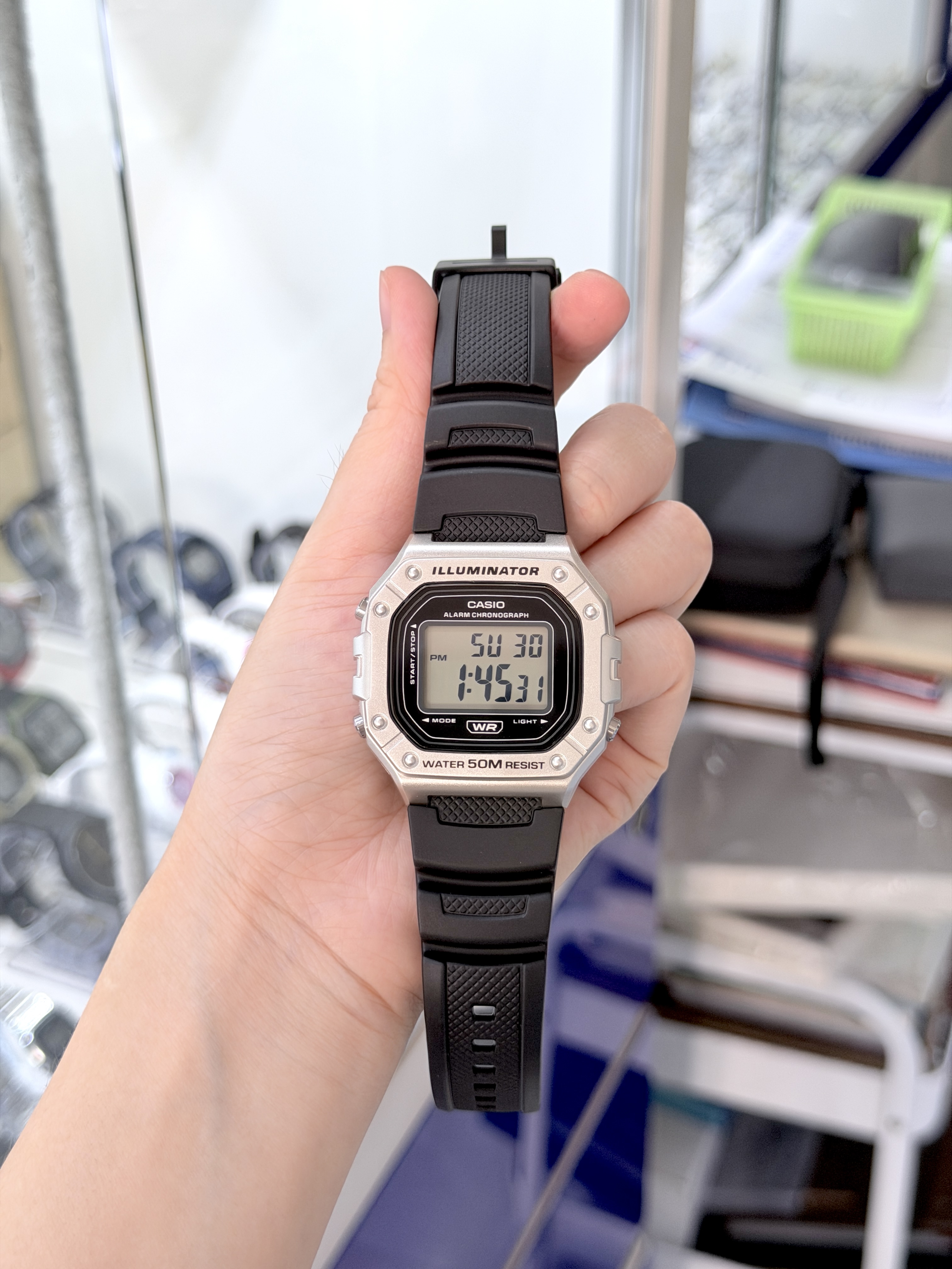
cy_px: 634
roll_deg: +1.7
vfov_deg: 39.7
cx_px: 476
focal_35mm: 48
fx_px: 1760
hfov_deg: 30.3
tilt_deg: -32.6
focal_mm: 6.76
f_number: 1.78
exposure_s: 1/100
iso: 64
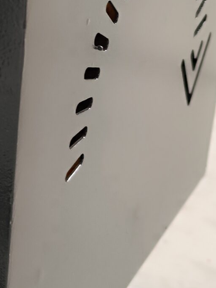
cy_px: -17
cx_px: -111
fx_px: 716
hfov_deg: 15.7
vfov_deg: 21.7
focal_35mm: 86
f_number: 1.69
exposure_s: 1/51.5
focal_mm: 7.01
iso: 982
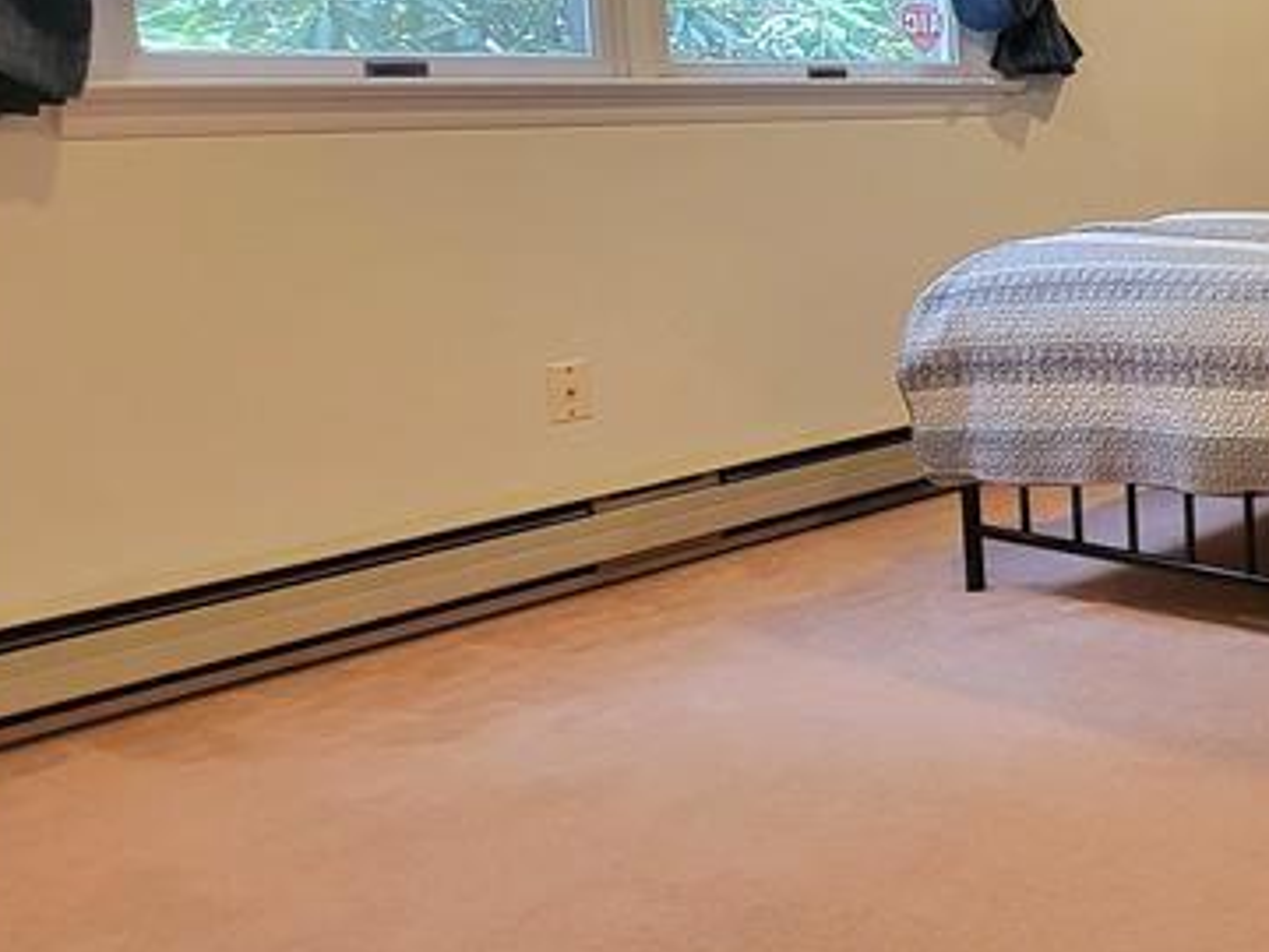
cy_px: 197
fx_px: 1356
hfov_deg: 32.5
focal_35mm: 37
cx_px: 1759
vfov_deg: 37.4
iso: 250
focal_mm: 2.2
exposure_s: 1/60.2
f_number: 2.2
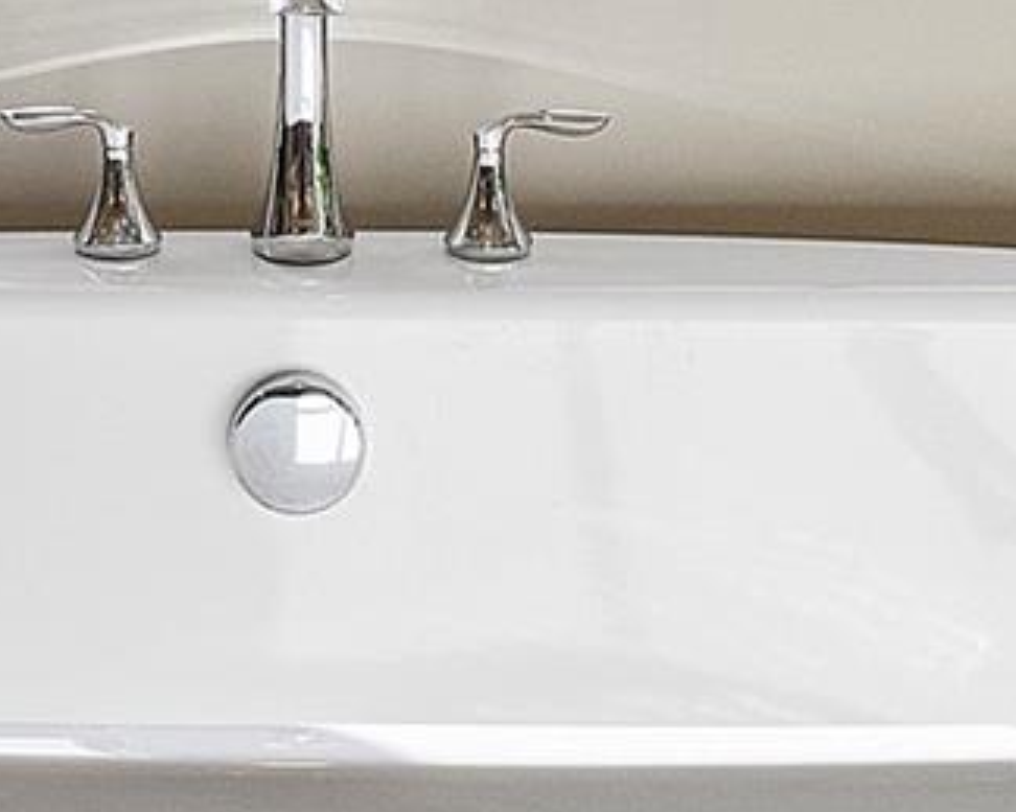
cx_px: 326
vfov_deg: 16.4
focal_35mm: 89
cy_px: -226
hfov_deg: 21.4
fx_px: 2675
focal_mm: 10
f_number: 11
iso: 160
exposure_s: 1/80
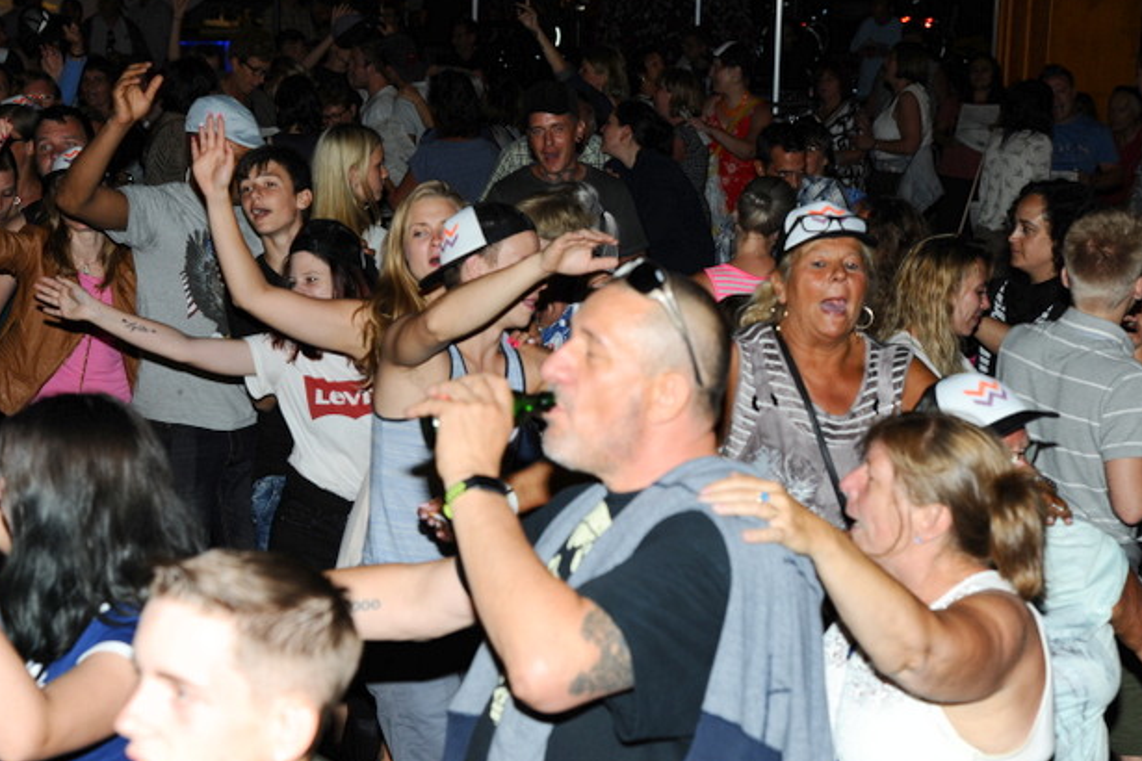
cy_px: 388
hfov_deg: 24.8
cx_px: 533
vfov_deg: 16.7
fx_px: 2601
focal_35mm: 82
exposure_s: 1/60
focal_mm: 70
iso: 400
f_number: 5.6
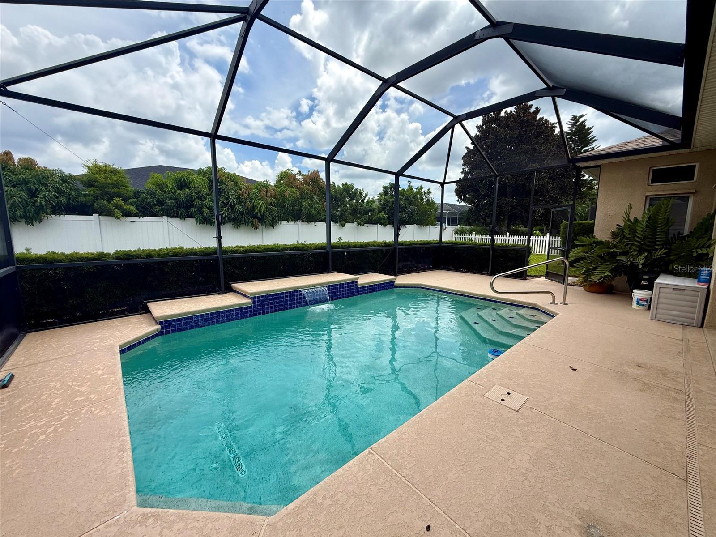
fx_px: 290
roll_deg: -1.0
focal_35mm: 14
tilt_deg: -8.1
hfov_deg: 102.1
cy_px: 268
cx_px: 358
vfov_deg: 85.7
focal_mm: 2.22
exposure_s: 1/1017
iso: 50
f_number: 2.2
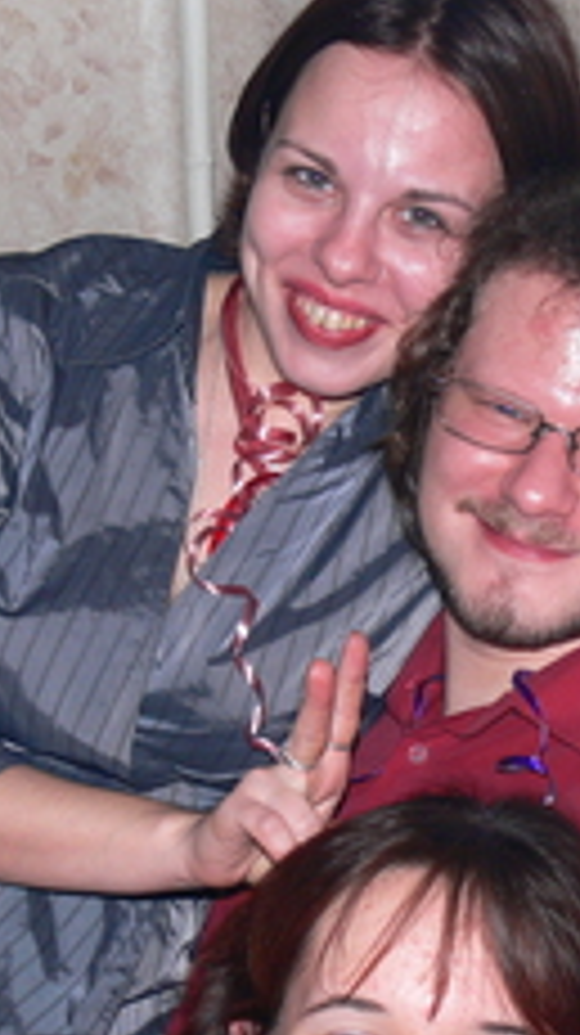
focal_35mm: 109
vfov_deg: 19.6
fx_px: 2987
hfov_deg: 11.1
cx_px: 337
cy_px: 630
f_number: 3.2
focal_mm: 10.8
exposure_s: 1/30
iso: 100
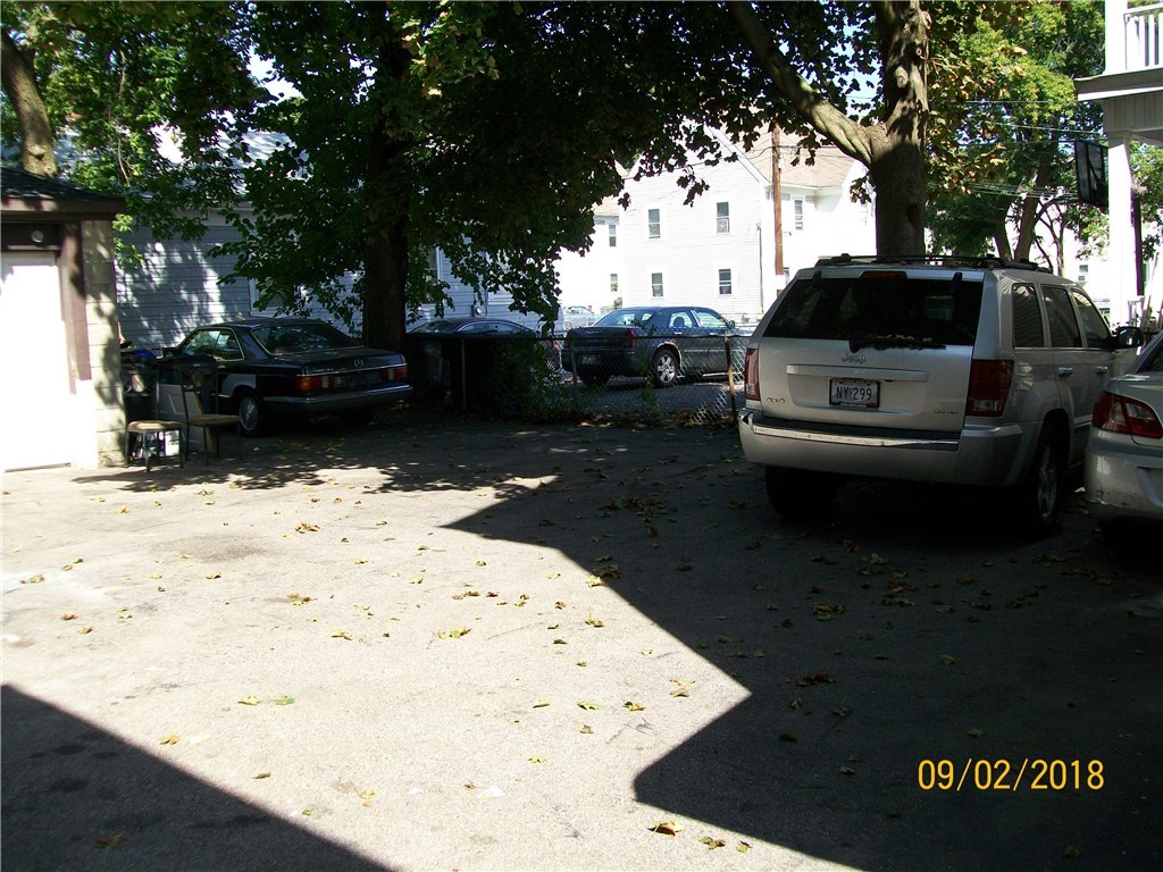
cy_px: 436
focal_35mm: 36
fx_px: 1209
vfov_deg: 39.7
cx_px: 582
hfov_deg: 51.4
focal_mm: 6
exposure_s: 1/400
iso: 64
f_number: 2.7
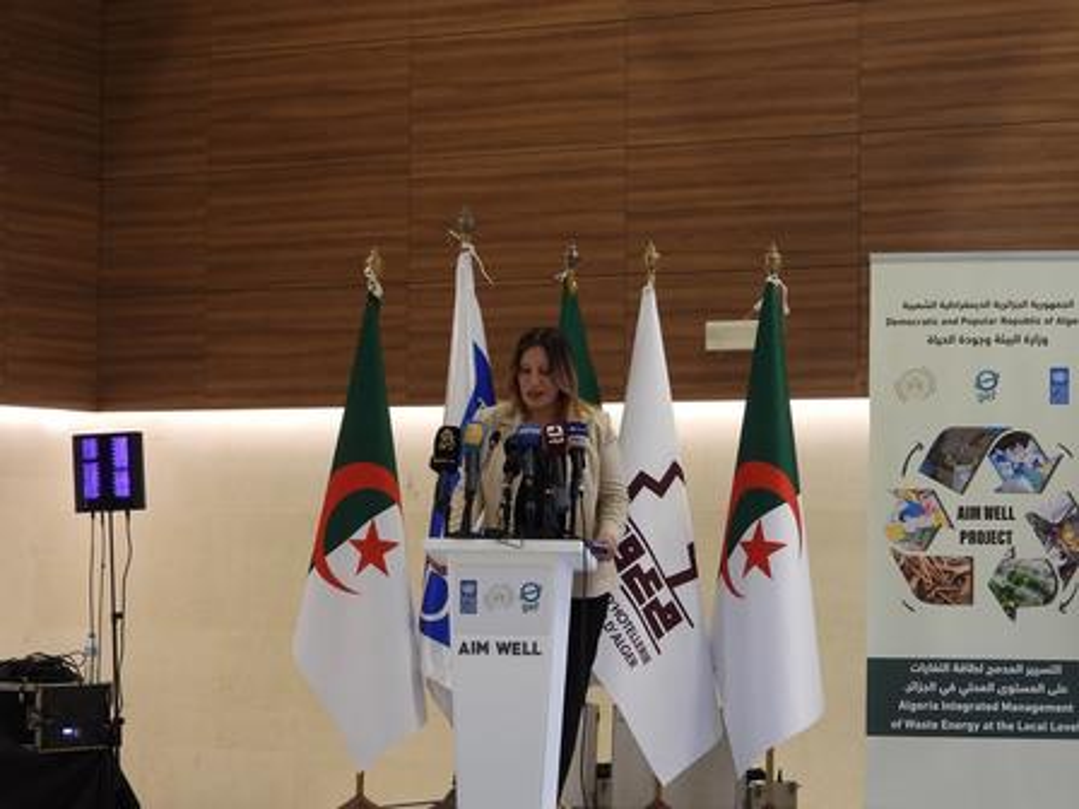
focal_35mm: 105
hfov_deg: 18.7
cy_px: 404
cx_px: 540
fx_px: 3273
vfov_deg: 14.1
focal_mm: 18.9
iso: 400
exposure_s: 1/20
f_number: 4
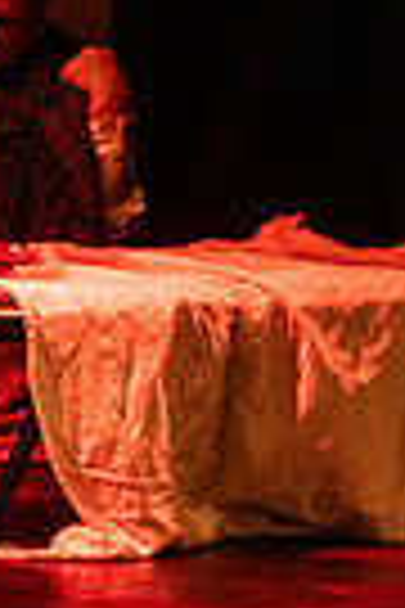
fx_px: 5163
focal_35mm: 306
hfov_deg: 4.5
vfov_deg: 6.7
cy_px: -158
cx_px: -180
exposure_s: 1/250
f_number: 2.8
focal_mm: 61
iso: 2000
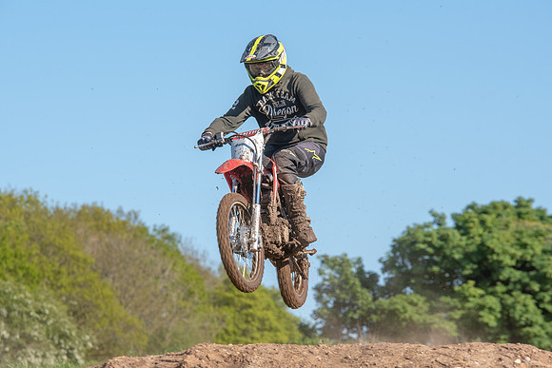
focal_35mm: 214
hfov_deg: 9.6
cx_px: 276
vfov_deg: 6.4
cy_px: 204
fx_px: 3281
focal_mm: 175
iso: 200
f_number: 6.3
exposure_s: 1/400
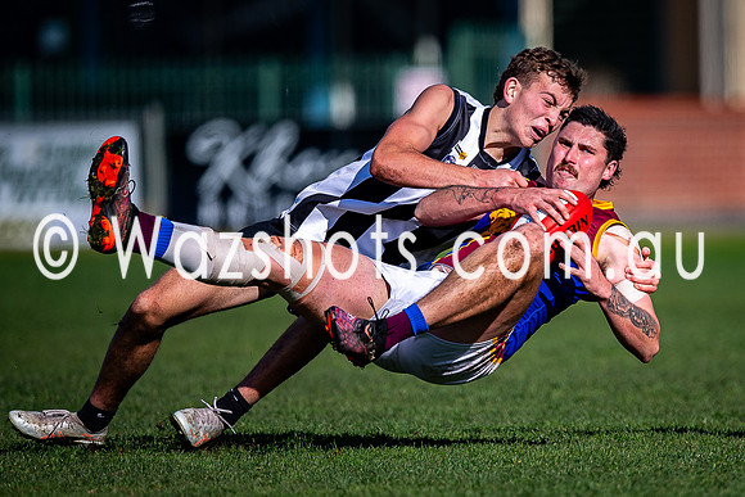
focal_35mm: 885
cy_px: 243
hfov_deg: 2.3
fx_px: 18311
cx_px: 643
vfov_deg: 1.6
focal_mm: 500
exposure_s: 1/2000
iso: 160
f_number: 4
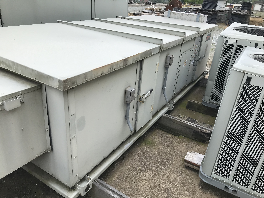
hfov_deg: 63.4
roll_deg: -4.2
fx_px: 214
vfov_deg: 49.7
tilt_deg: -24.7
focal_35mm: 28
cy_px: 99
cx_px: 132
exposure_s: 1/948
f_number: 1.8
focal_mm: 3.99
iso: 20
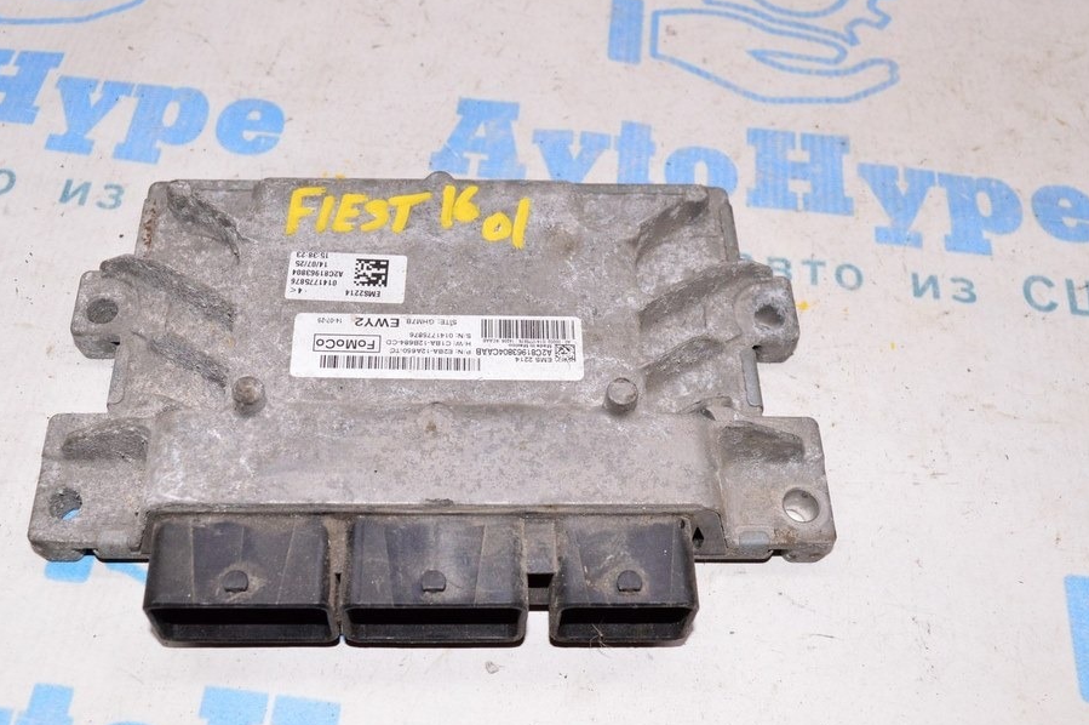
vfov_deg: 32.6
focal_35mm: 41
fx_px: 1239
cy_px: 358
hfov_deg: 47.3
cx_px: 481
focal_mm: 24
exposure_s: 1/160
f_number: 8
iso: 1600
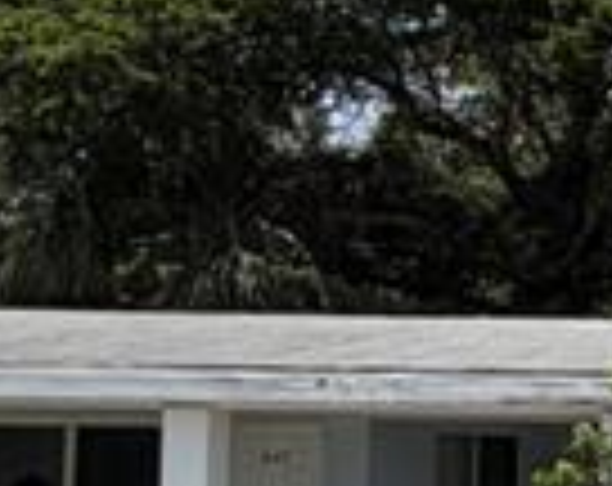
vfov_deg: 12.6
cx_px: 1980
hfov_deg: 10.1
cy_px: 414
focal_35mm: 121
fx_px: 2185
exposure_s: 1/770
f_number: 2.2
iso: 25
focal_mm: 2.22
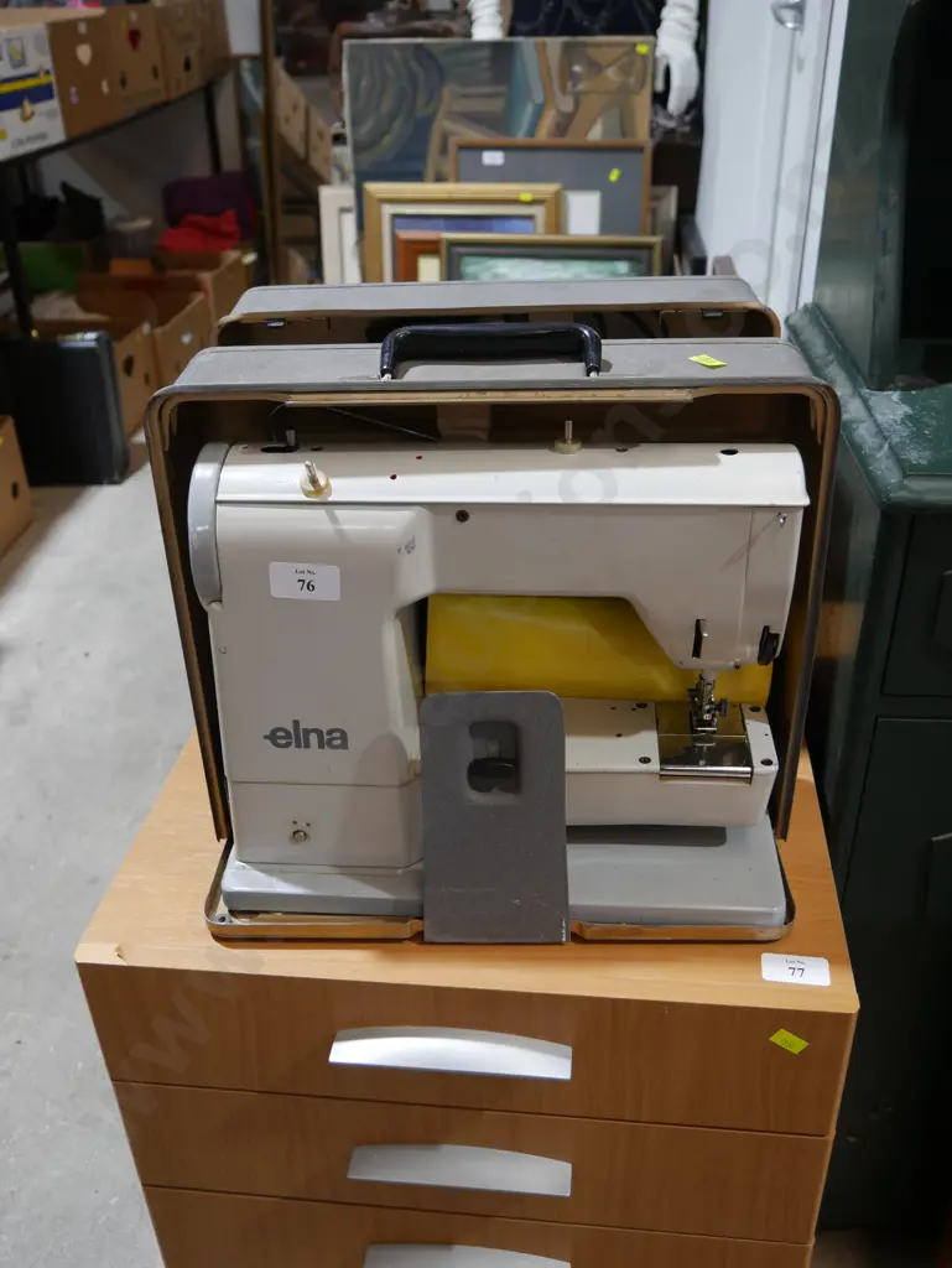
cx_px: 476
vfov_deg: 56.8
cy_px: 634
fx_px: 1172
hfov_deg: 44.2
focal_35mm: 32
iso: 320
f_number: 3.6
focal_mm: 16
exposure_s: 1/60
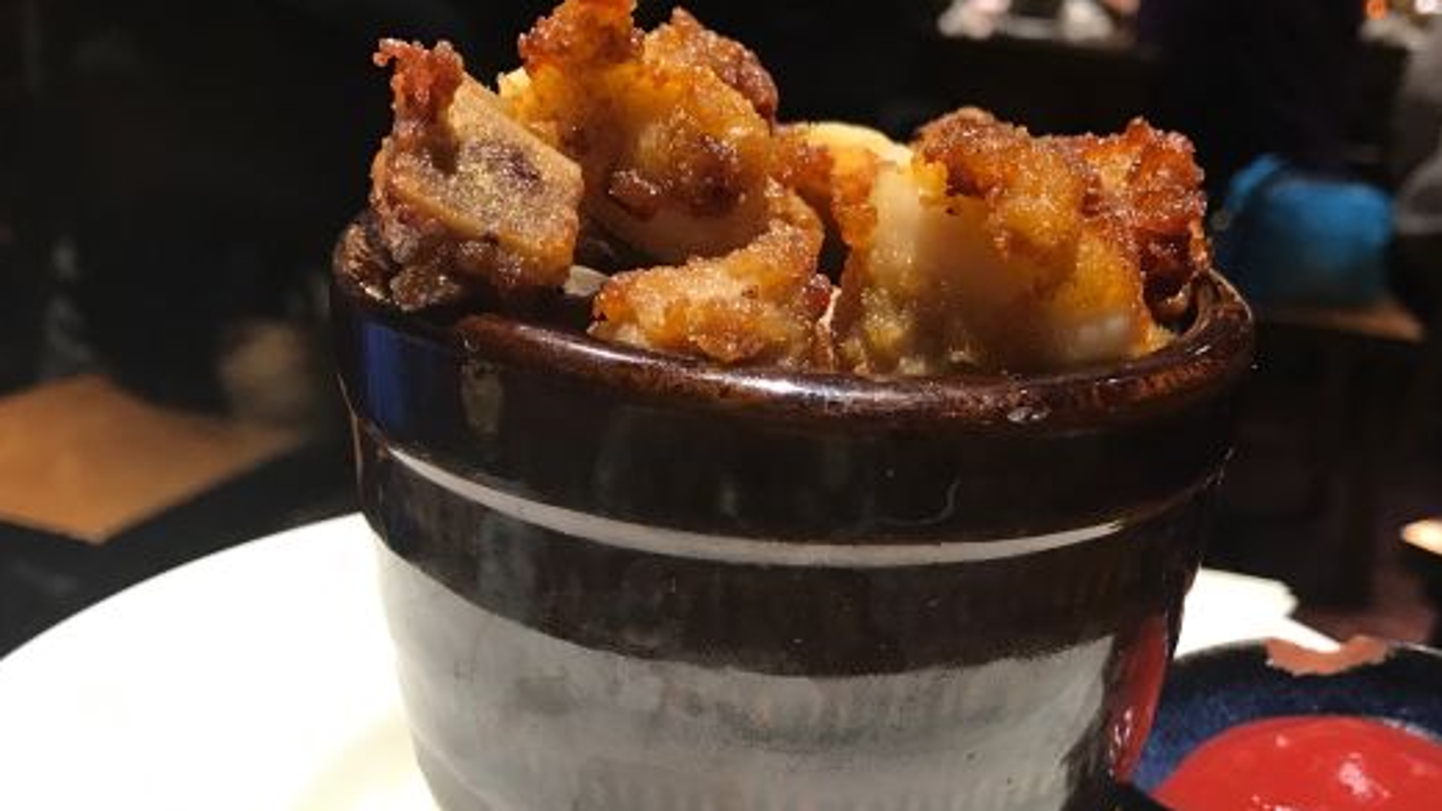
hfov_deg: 49.1
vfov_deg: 28.7
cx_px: 869
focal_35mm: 41
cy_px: 569
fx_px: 1568
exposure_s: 1/20
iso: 40
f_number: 1.8
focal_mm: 3.99
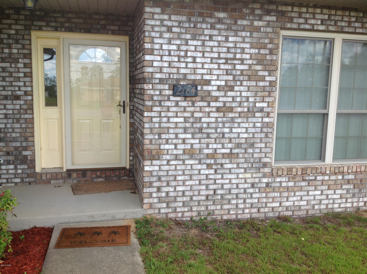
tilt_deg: -8.5
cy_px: 137
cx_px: 184
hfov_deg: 52.7
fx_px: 371
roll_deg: -1.4
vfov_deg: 40.6
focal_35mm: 35
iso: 50
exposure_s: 1/369
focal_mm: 4.28
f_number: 2.4
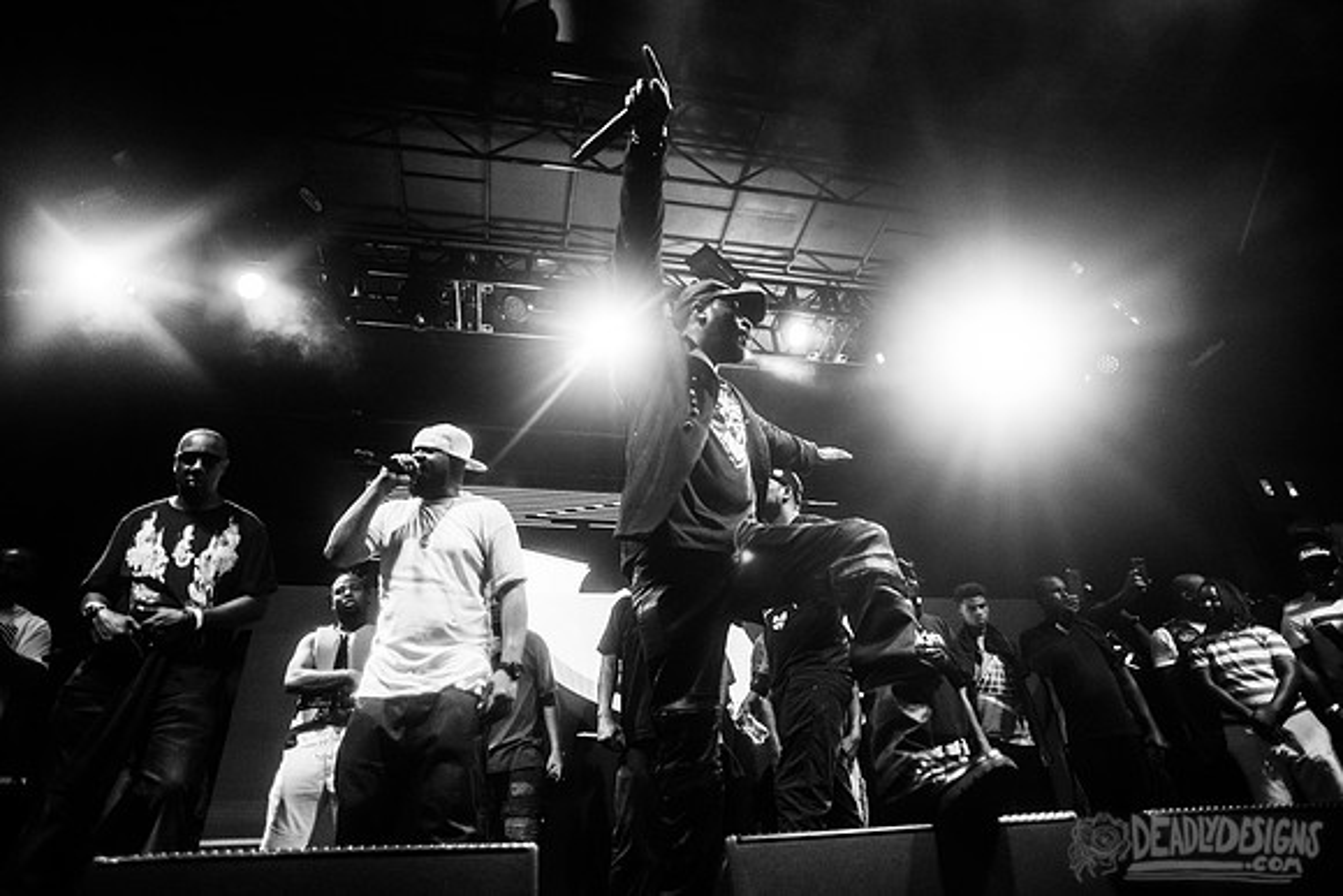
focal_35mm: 20
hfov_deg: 84.0
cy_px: 448
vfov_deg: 62.0
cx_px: 672
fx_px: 746
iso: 2000
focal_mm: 20
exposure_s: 1/250
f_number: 3.5
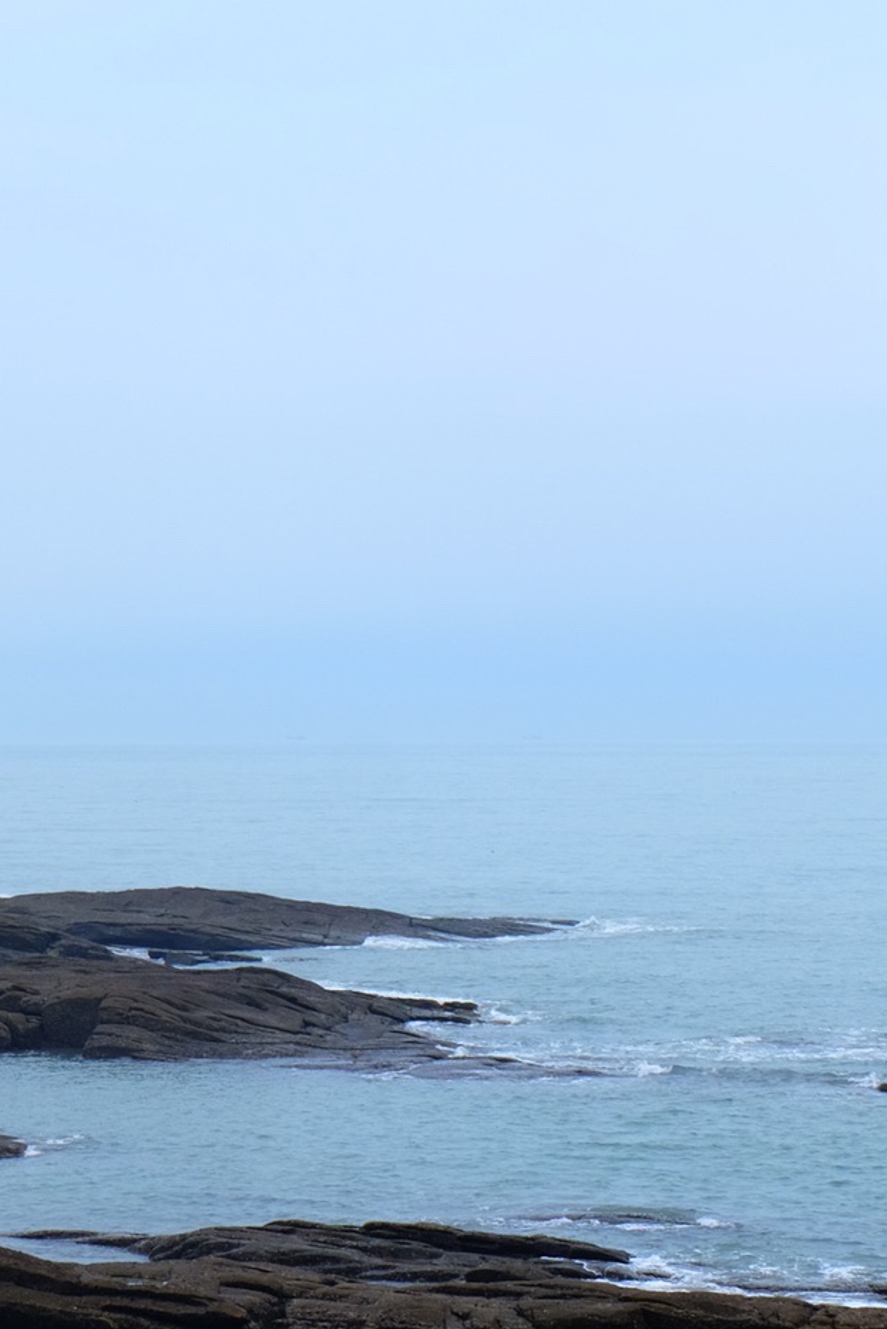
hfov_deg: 12.9
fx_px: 3876
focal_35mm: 105
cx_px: 918
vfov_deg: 19.3
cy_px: 316
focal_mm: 32.5
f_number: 5
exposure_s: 1/900
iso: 250
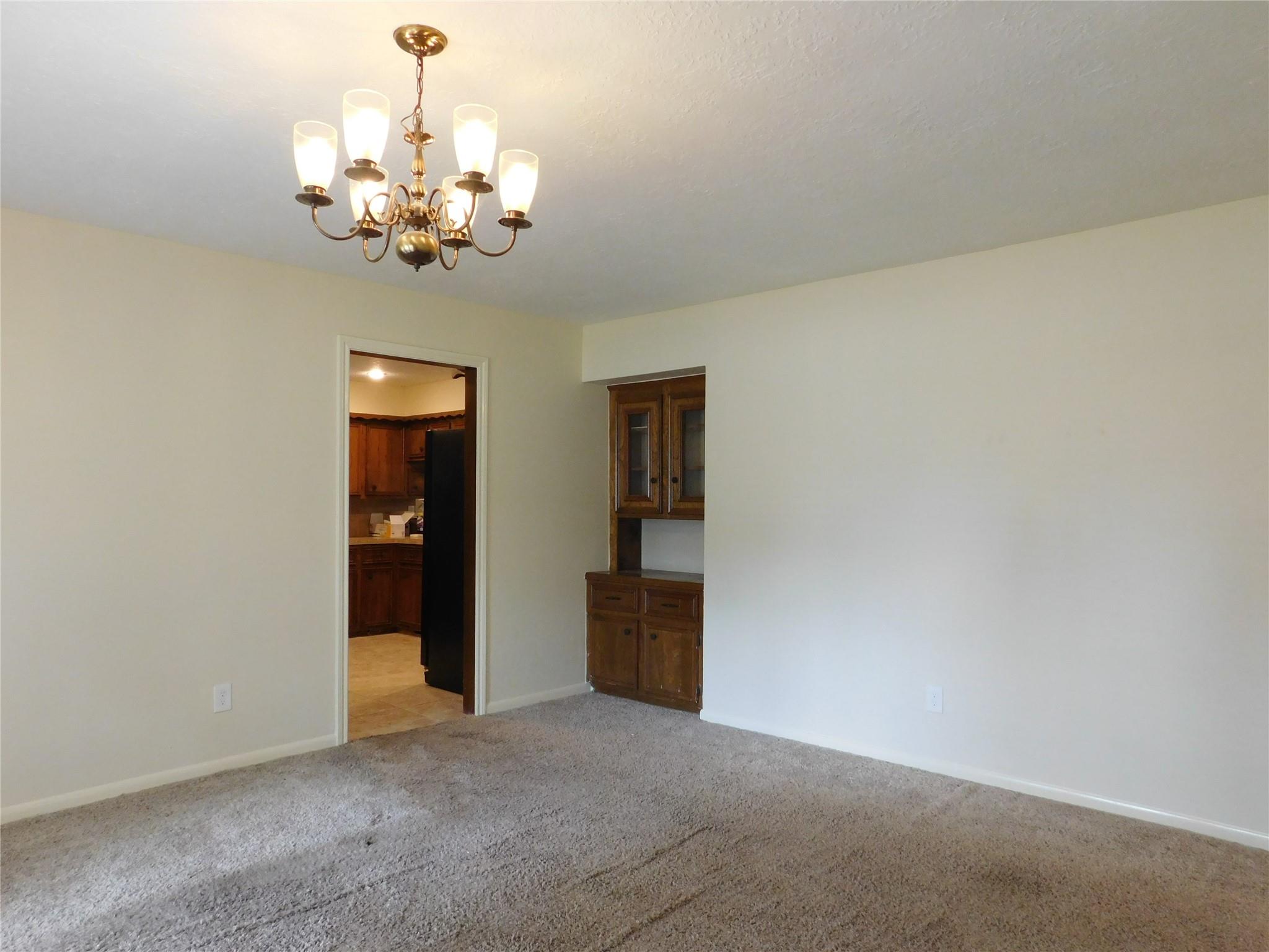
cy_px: 476
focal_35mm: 23
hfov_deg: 73.9
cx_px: 634
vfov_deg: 58.9
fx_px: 843
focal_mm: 4
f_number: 3
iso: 320
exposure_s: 1/30
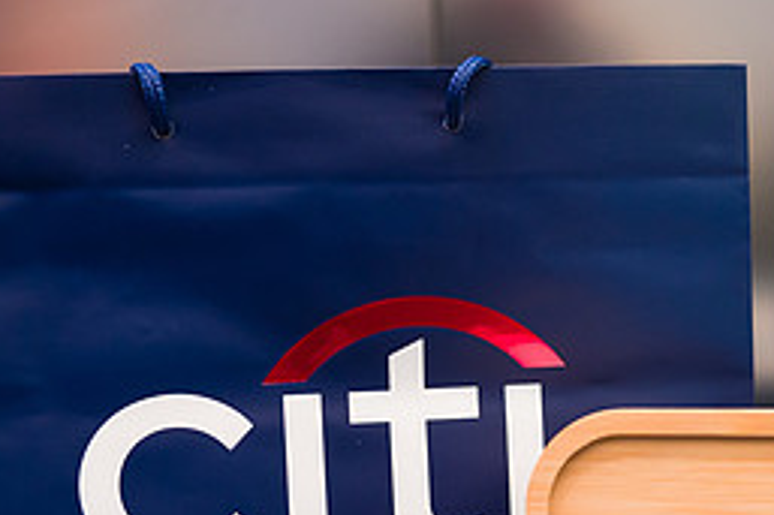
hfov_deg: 25.4
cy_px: 455
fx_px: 1697
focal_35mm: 79
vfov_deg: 17.0
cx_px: 560
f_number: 3.2
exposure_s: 1/200
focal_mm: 35
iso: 1000
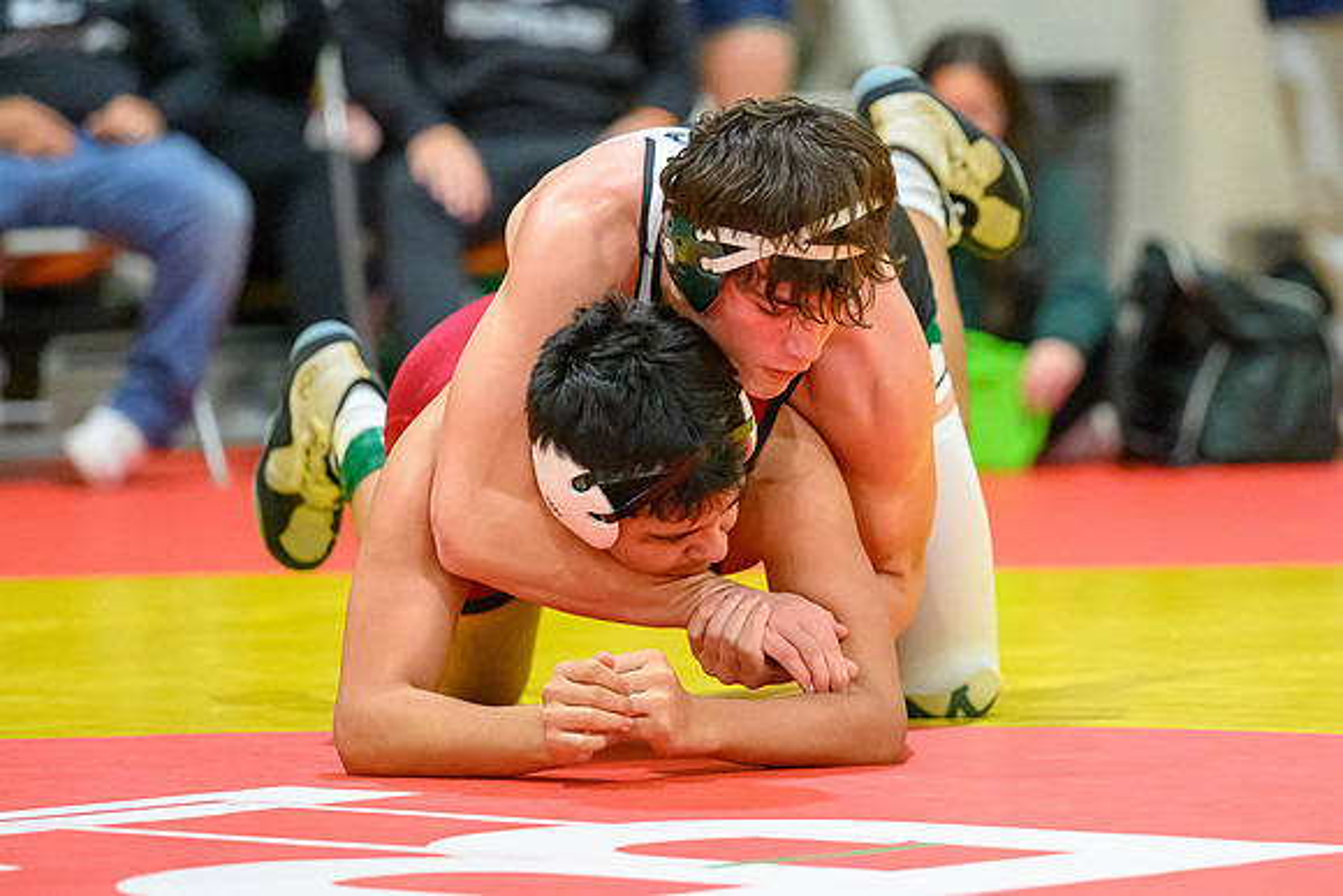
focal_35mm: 255
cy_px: 245
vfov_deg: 5.4
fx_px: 9496
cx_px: 767
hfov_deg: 8.1
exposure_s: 1/640
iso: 11400
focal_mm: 165
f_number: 2.8
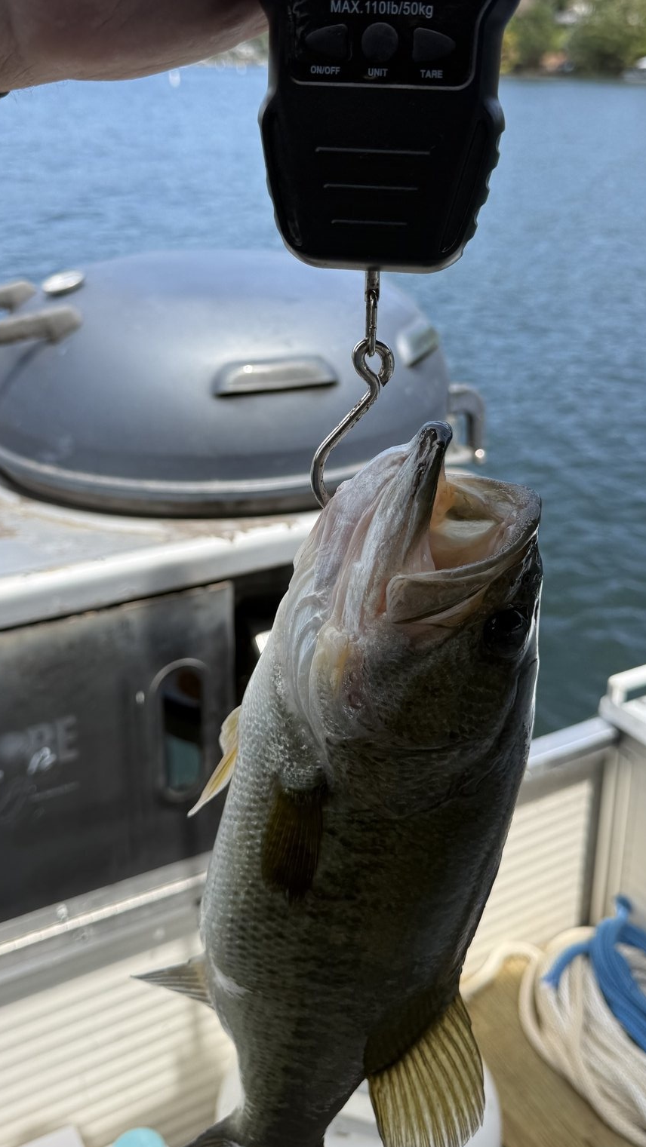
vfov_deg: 59.0
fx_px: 1005
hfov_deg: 35.6
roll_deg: -0.6
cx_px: 330
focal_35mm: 33
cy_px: 458
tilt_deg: -18.4
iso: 80
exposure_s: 1/2232
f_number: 1.78
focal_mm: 6.76
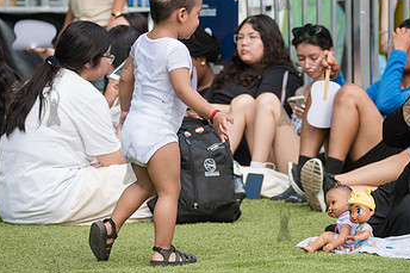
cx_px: 319
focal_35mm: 242
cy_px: 120
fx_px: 2755
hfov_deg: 8.5
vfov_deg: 5.7
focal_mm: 112
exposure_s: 1/320
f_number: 4
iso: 250
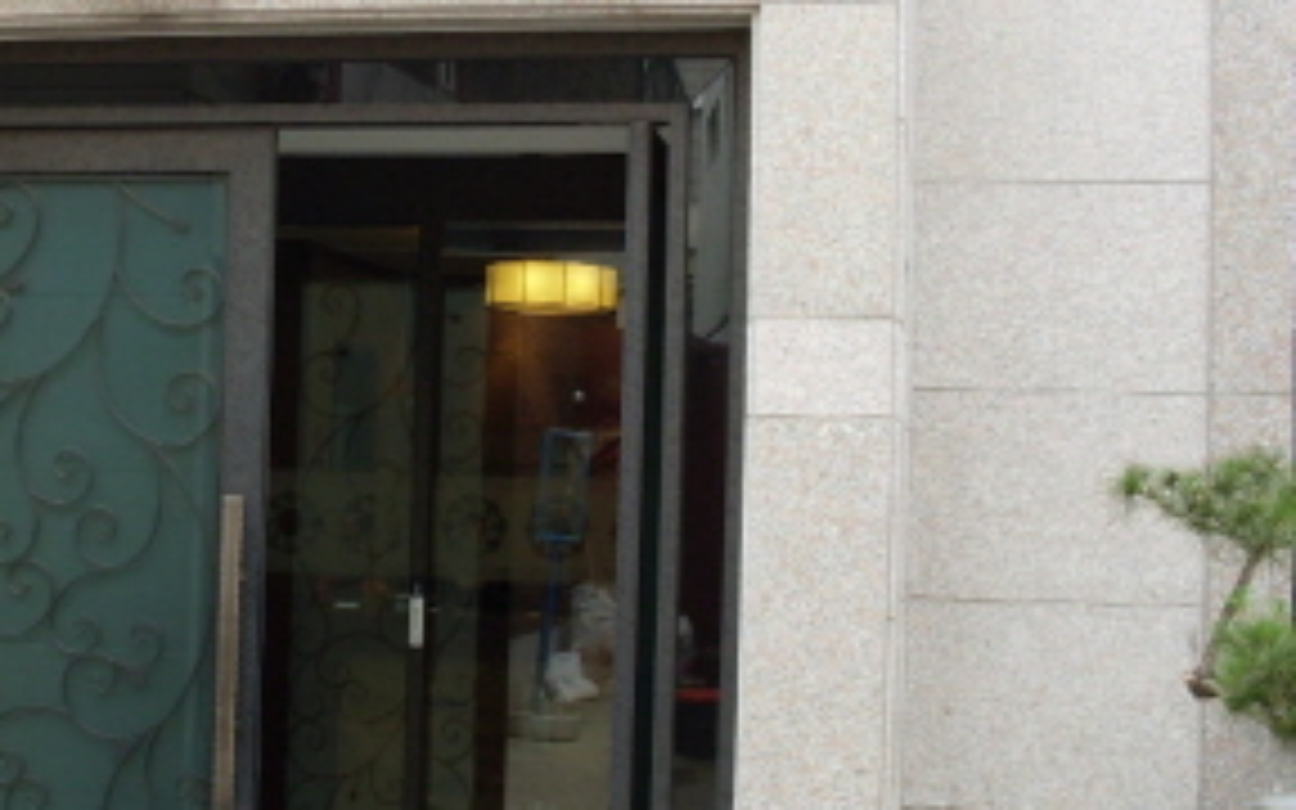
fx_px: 2472
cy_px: 331
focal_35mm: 70
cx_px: 252
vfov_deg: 18.6
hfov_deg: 28.7
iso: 80
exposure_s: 1/125
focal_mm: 6.3
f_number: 2.8
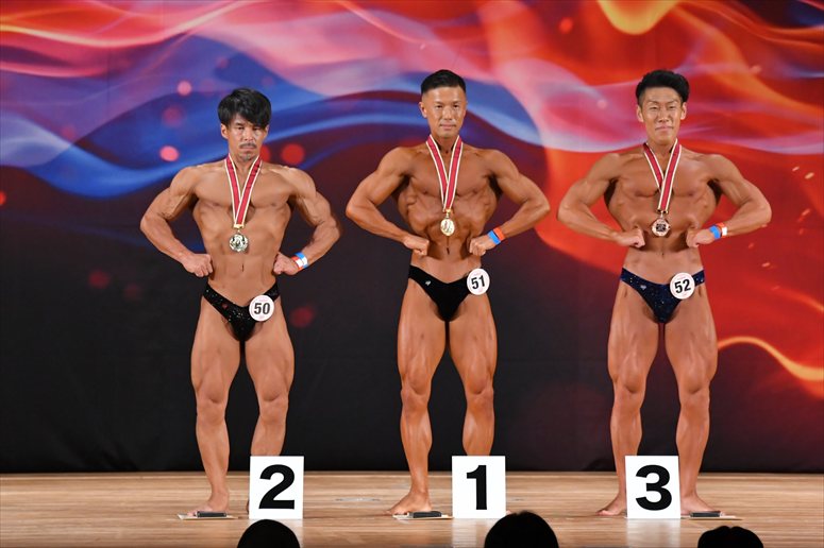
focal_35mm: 225
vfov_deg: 6.1
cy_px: 274
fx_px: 5148
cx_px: 412
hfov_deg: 9.2
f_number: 5.6
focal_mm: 150
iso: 4000
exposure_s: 1/400
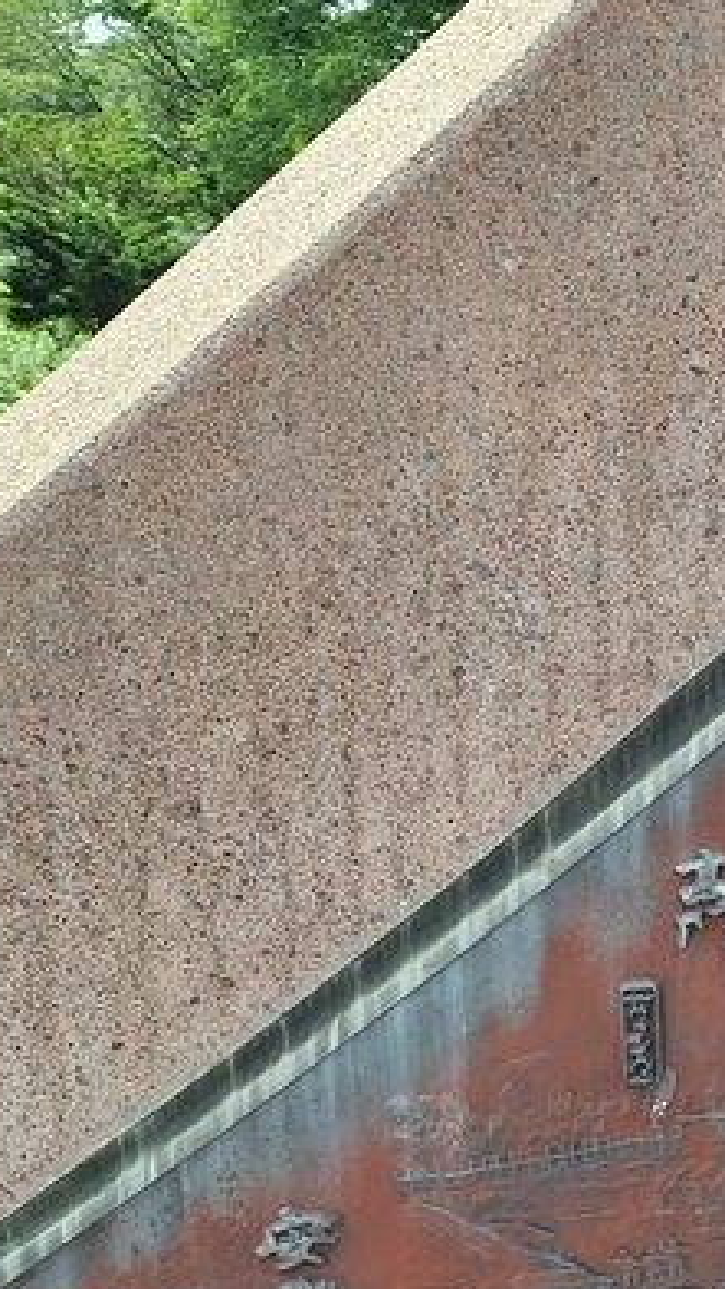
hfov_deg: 20.0
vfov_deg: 39.4
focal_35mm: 52
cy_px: 861
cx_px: 1078
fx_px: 1778
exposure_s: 1/1250
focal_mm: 5.54
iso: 40
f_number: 1.8
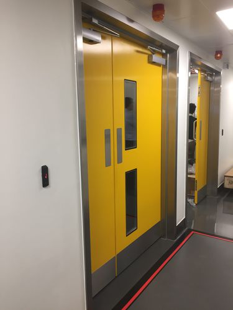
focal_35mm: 29
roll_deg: +1.7
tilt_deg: -6.5
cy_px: 155
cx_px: 116
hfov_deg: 48.2
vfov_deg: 61.7
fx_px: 260
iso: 100
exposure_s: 1/33
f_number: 2.2
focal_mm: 4.15
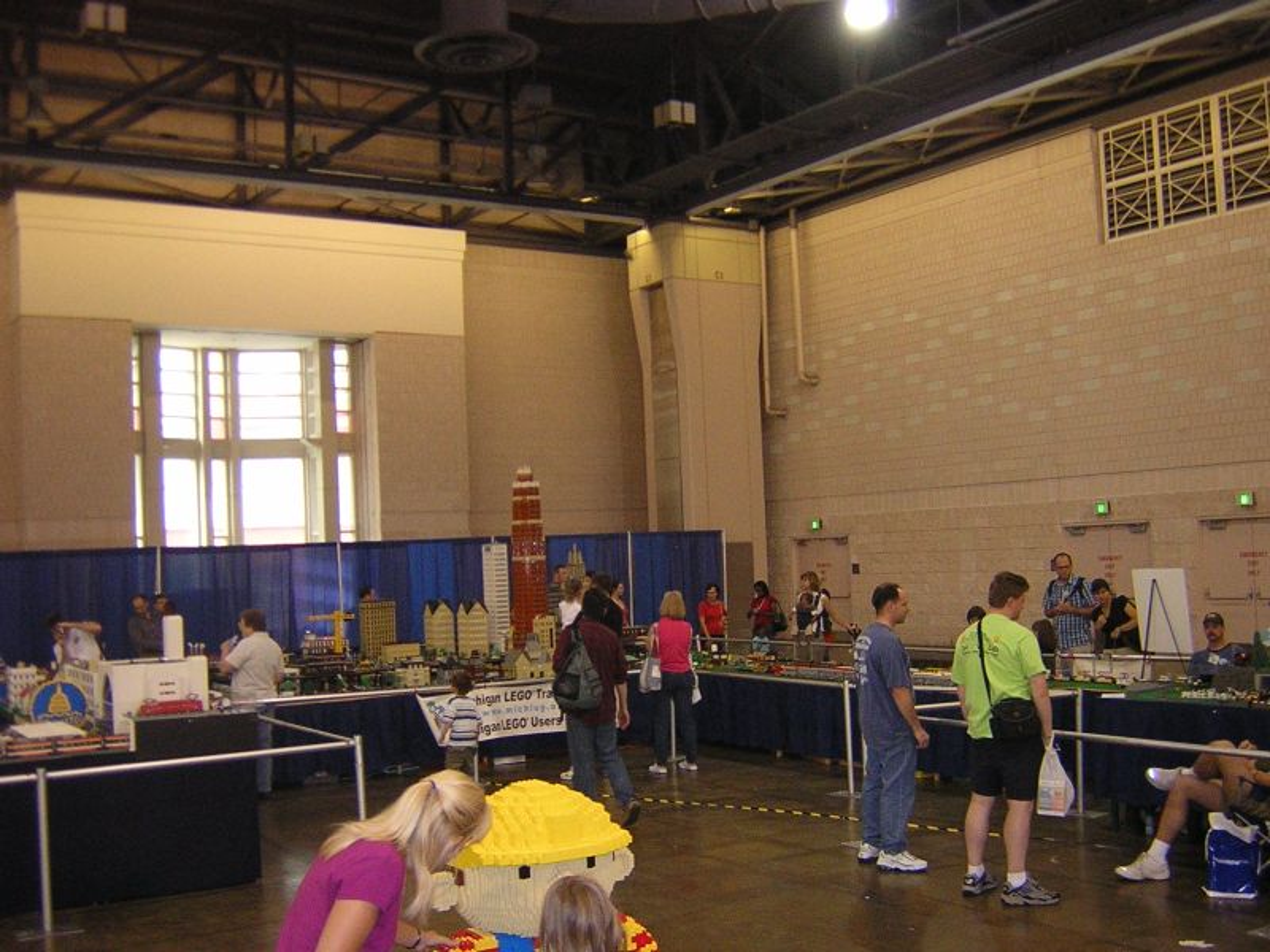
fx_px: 1321
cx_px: 635
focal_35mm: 36
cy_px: 476
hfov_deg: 51.4
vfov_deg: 39.7
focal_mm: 4.7
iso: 400
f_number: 2.6
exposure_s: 1/60.1
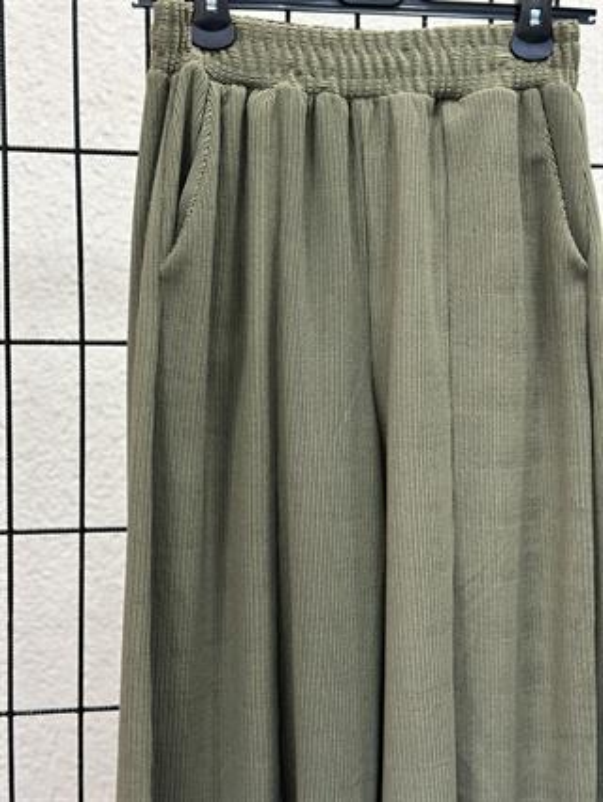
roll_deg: -0.8
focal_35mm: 48
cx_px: 302
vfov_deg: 39.6
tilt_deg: -5.6
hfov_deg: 30.3
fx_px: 1114
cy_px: 401
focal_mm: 6.86
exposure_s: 1/50
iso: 125
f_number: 1.78
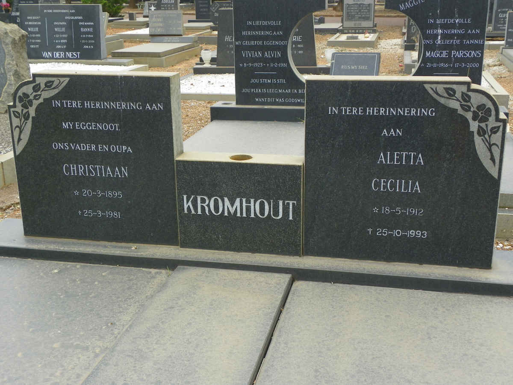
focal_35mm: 46
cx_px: 256
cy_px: 192
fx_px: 682
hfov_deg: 41.2
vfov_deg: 31.5
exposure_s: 1/160
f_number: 3.5
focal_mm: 8.2
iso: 64
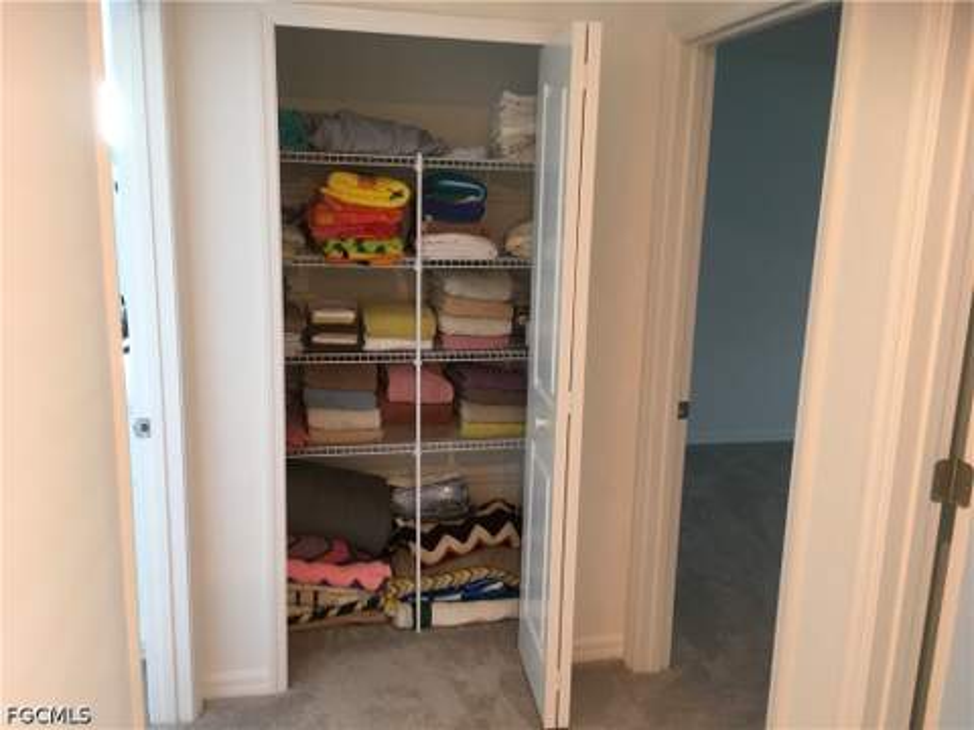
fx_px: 816
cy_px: 365
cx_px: 487
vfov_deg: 48.2
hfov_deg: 61.7
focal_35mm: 29
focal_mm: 4.15
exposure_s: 1/30
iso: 80
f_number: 2.2
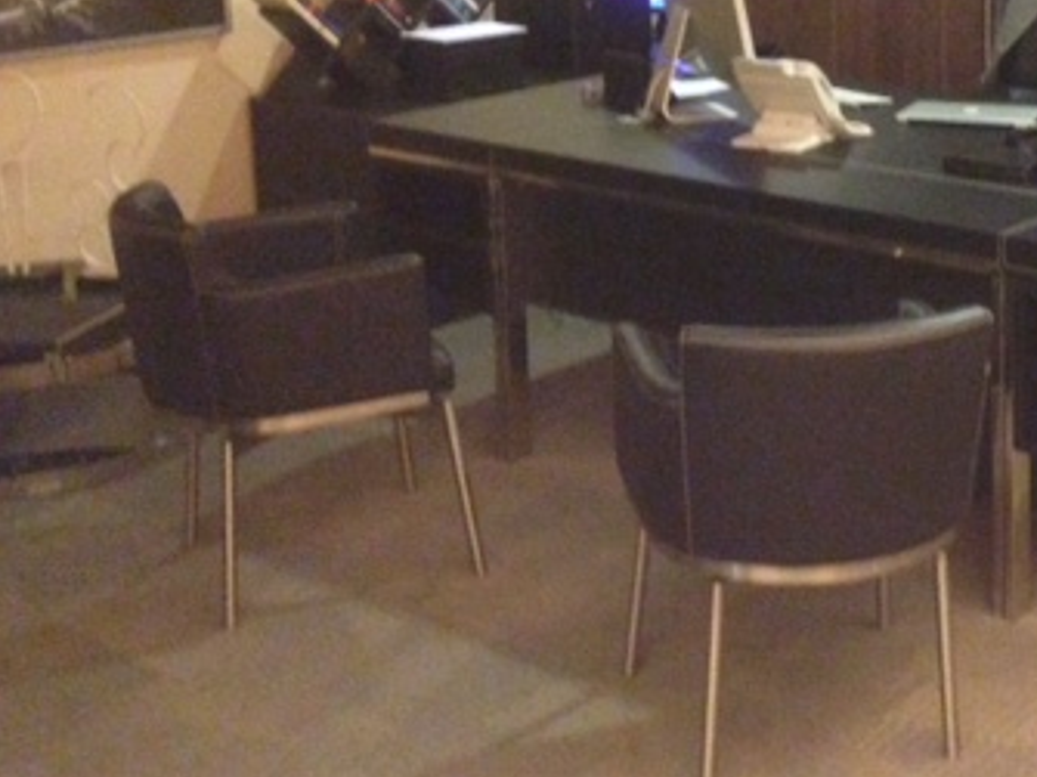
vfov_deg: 22.8
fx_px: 1887
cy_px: 108
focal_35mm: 63
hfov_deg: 29.5
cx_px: 935
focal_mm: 4.12
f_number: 2.4
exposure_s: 1/15
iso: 800
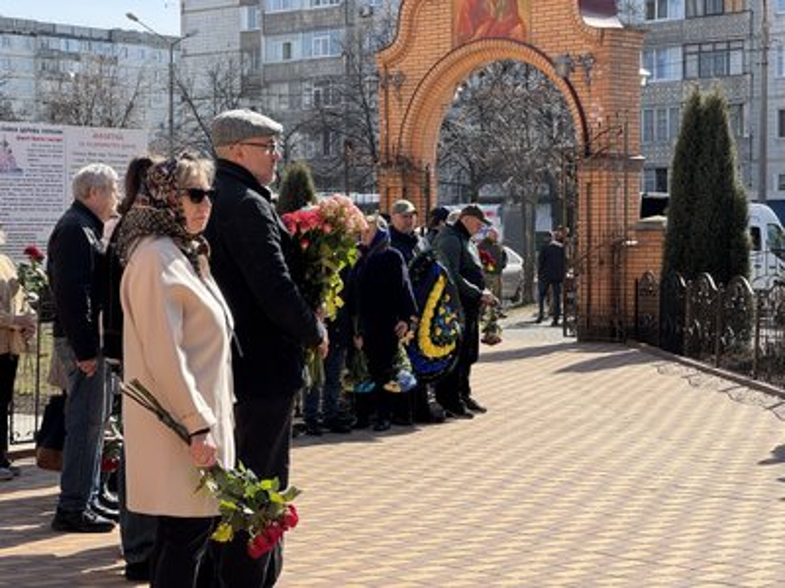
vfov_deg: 19.1
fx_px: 1746
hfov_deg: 25.3
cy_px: 294
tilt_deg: -1.6
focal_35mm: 77
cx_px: 392
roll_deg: +0.3
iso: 25
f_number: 2.8
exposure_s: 1/488
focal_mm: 9
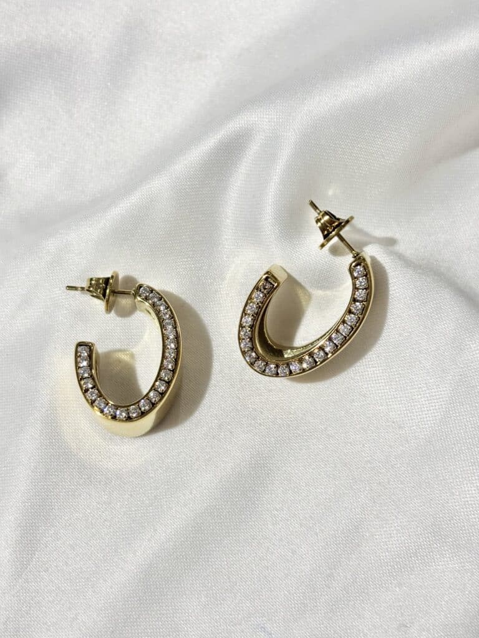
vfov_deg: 36.8
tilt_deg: -58.9
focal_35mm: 52
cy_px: 319
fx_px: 959
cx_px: 240
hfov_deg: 28.0
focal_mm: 5.96
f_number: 1.6
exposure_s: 1/322
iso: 32
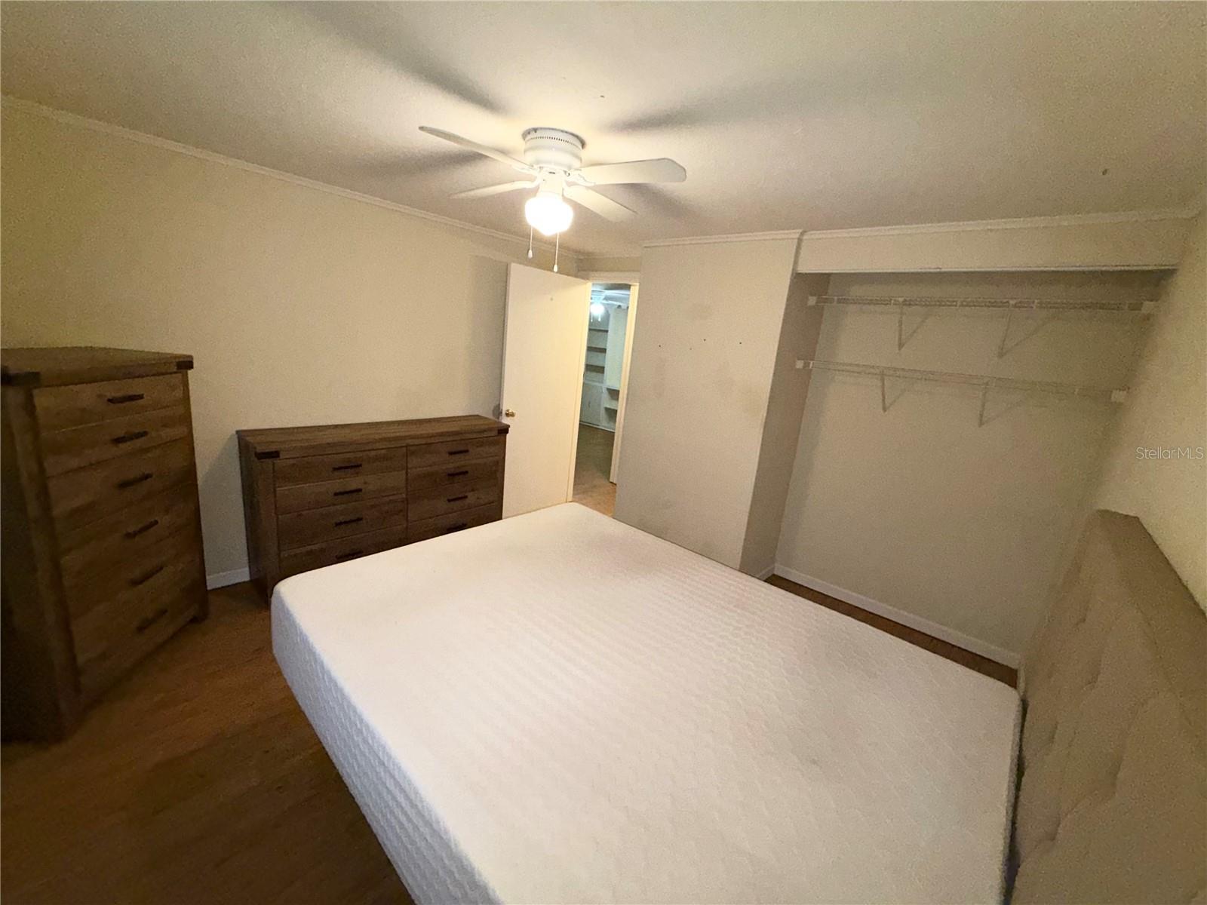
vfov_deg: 85.7
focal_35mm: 14
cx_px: 604
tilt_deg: -12.4
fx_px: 488
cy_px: 452
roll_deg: -5.4
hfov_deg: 102.1
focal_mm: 2.22
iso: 160
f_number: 2.2
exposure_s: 1/60
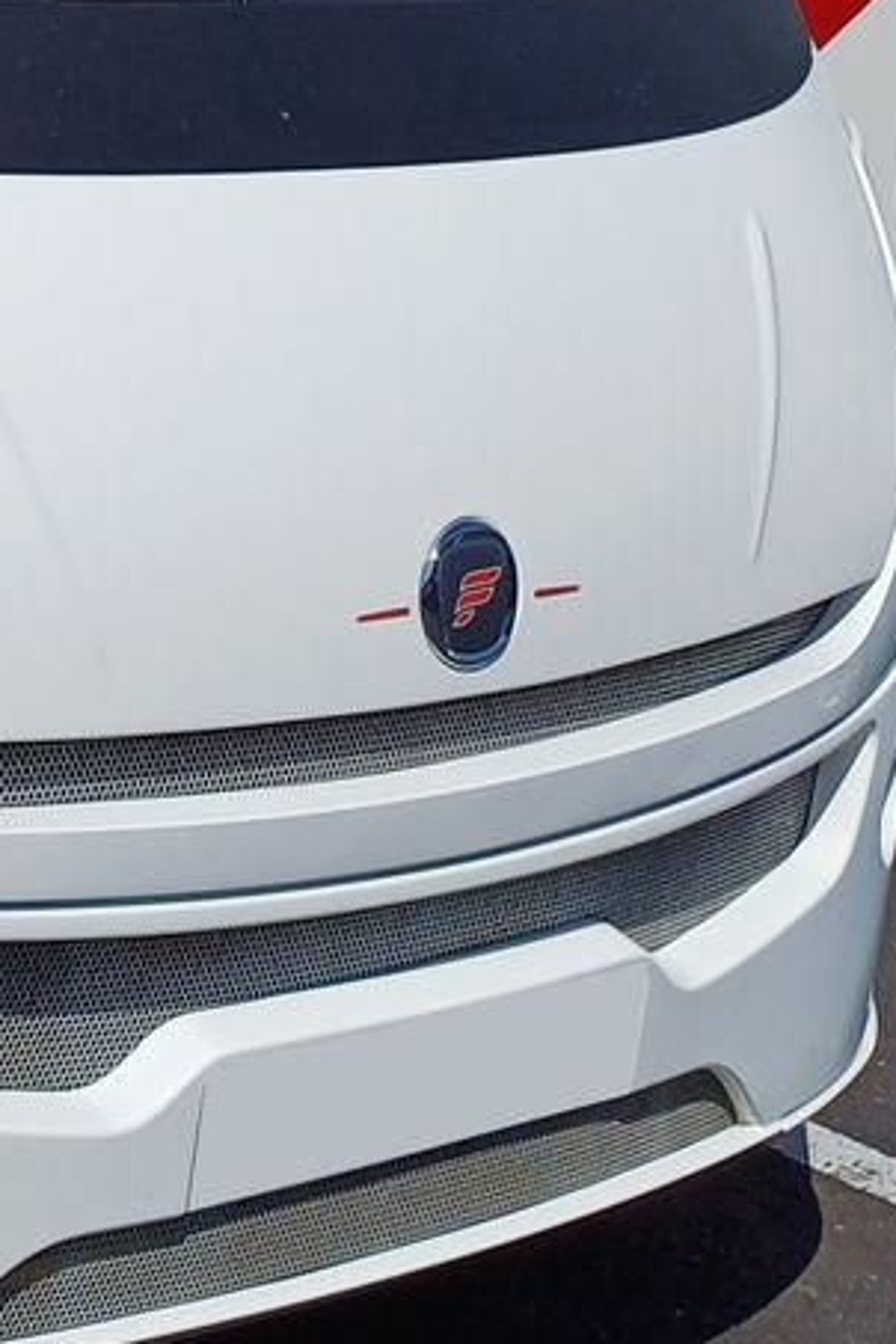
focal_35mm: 98
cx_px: -629
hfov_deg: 12.9
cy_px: -251
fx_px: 3658
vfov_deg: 19.6
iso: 50
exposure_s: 1/3125
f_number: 1.8
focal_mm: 4.65
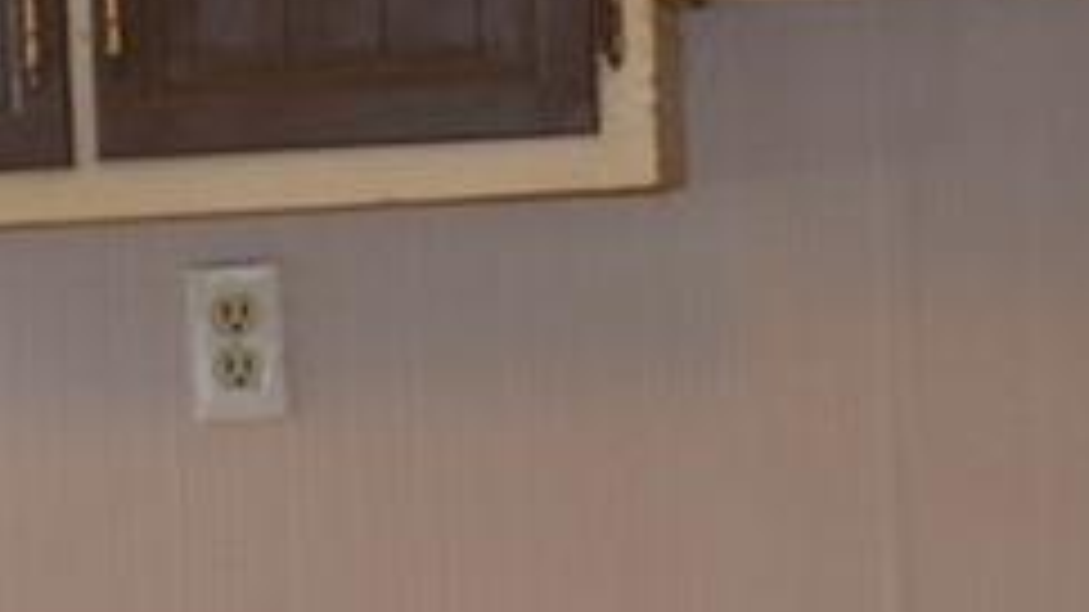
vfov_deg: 5.2
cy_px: 623
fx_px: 6704
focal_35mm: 232
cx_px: -508
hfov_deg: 9.1
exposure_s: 1/60
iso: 1100
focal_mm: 35
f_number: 5
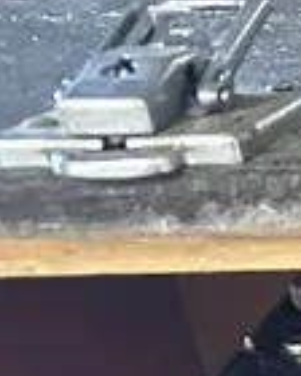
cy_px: 924
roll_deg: +0.1
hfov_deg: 6.5
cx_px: 1330
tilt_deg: -35.3
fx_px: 1904
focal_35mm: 171
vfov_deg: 9.8
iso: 800
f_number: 1.78
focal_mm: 6.86
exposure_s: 1/33
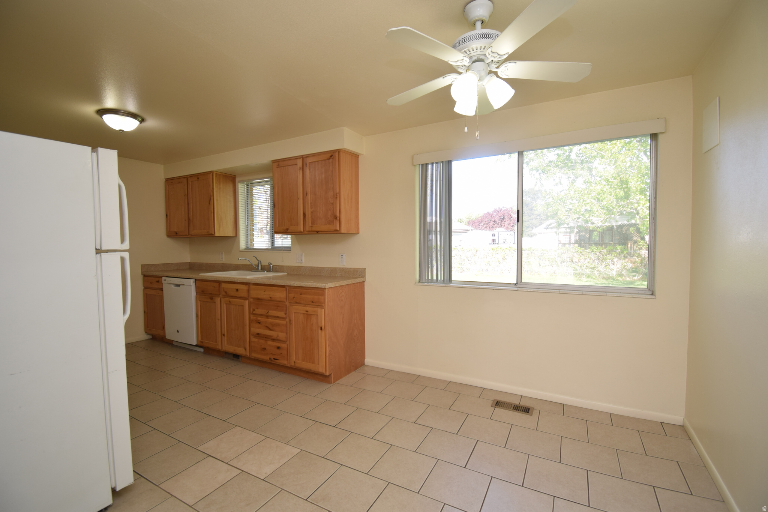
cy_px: 256
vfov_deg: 77.3
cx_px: 384
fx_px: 320
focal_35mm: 15
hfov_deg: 100.4
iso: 320
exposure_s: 1/125
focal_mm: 10
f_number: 5.6
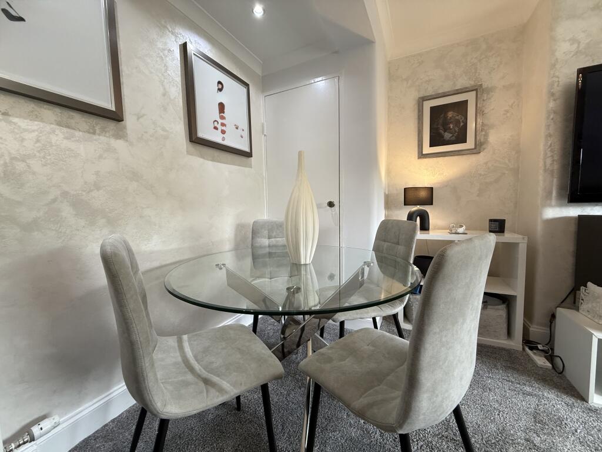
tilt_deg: -4.3
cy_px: 226
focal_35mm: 14
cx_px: 301
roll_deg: +0.3
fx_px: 243
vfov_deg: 85.7
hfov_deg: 102.1
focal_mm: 2.22
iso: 200
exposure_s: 1/100
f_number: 2.2
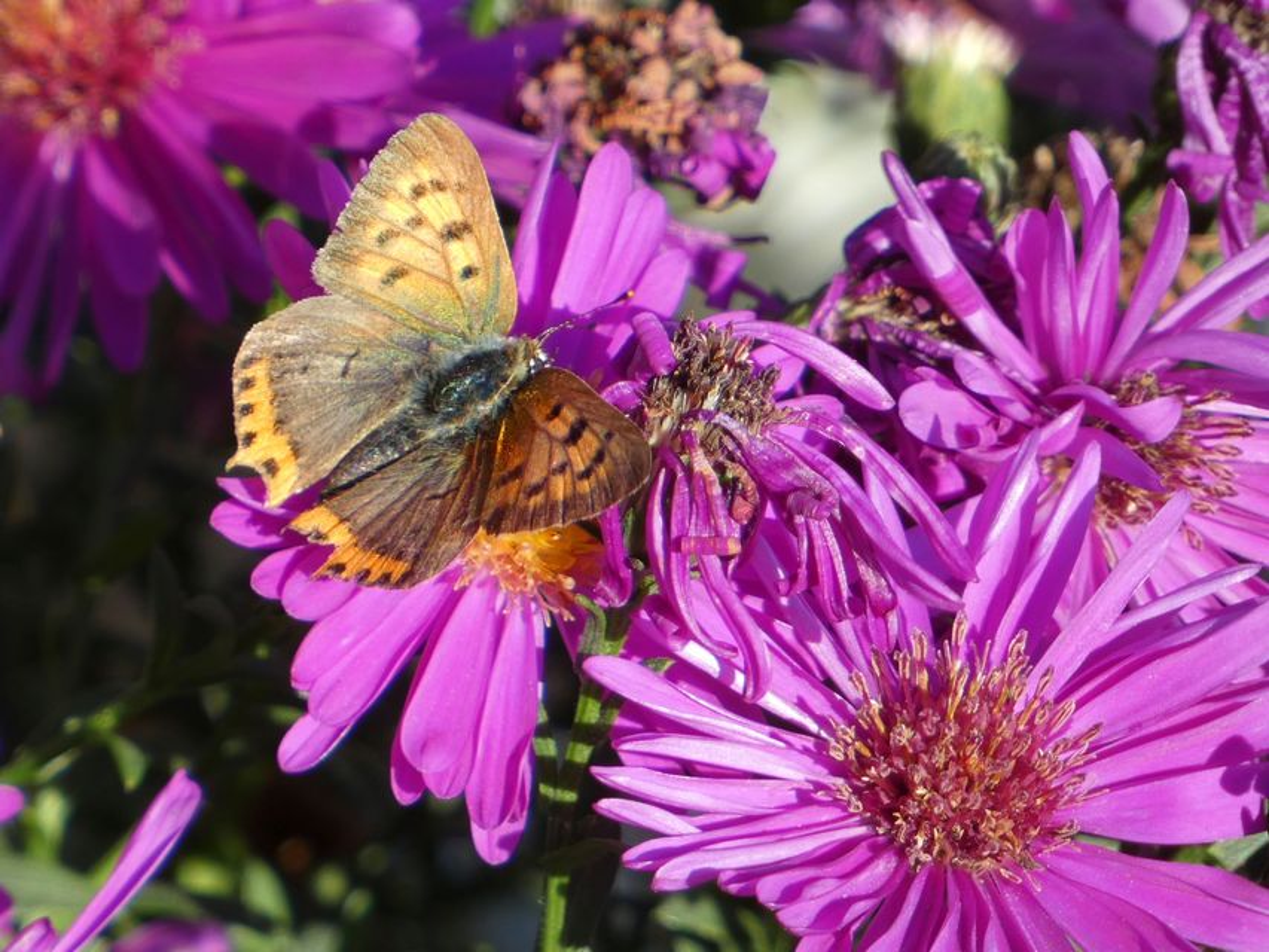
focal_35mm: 917
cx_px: 634
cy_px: 476
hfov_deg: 2.2
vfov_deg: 1.6
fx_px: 33621
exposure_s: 1/200
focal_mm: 164.2
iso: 80
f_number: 5.6
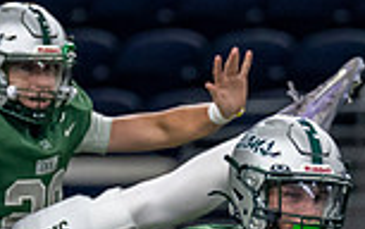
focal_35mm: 1532
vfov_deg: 0.9
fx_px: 15256
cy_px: 367
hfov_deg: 1.4
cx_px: 173
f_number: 2.8
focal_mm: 200
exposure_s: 1/1000
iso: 1600
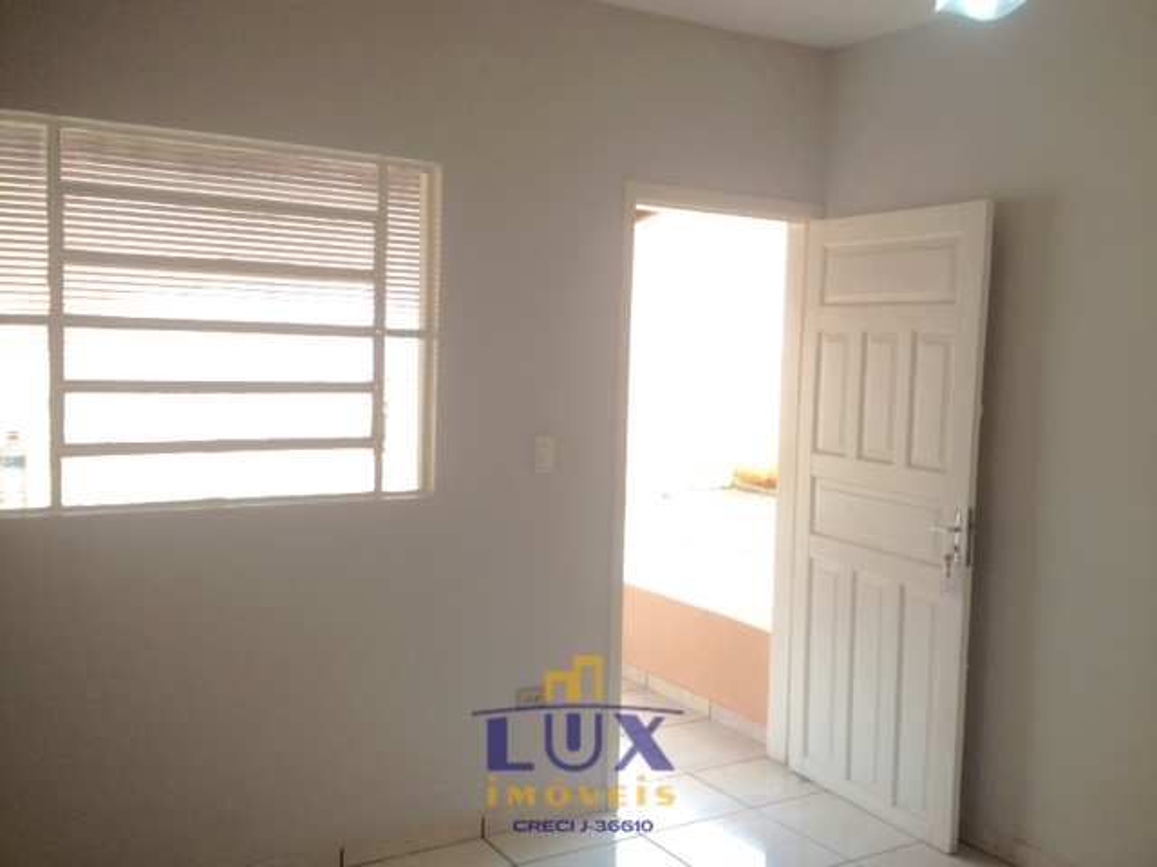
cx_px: 578
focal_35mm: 35
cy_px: 434
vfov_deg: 40.7
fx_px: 1170
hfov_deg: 52.6
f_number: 2.4
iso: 50
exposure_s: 1/157
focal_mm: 4.28
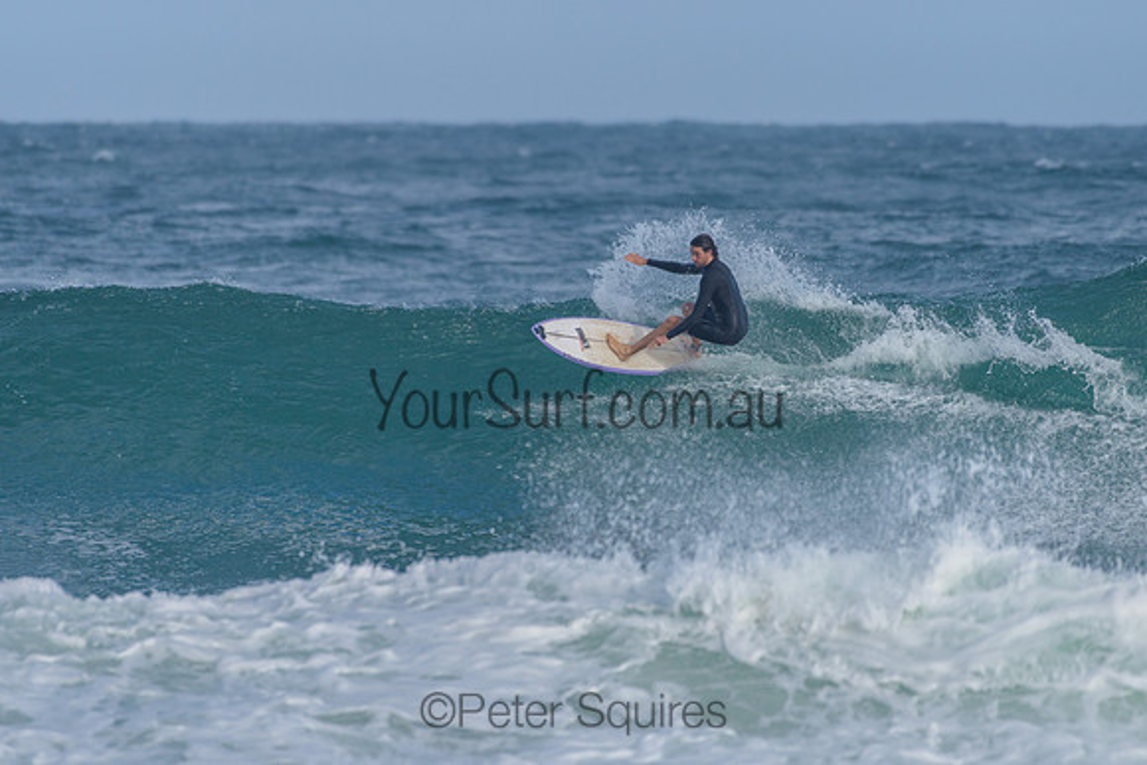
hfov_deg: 3.4
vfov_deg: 2.2
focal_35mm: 613
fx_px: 19521
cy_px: 299
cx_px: 565
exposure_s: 1/2000
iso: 320
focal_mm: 500
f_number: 5.6
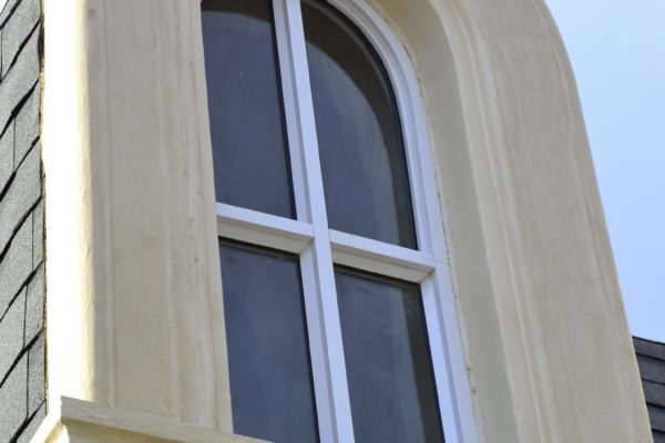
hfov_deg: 24.6
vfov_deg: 16.6
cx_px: 332
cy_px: 222
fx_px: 1524
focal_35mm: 82
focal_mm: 55
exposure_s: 1/125
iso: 100
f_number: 8
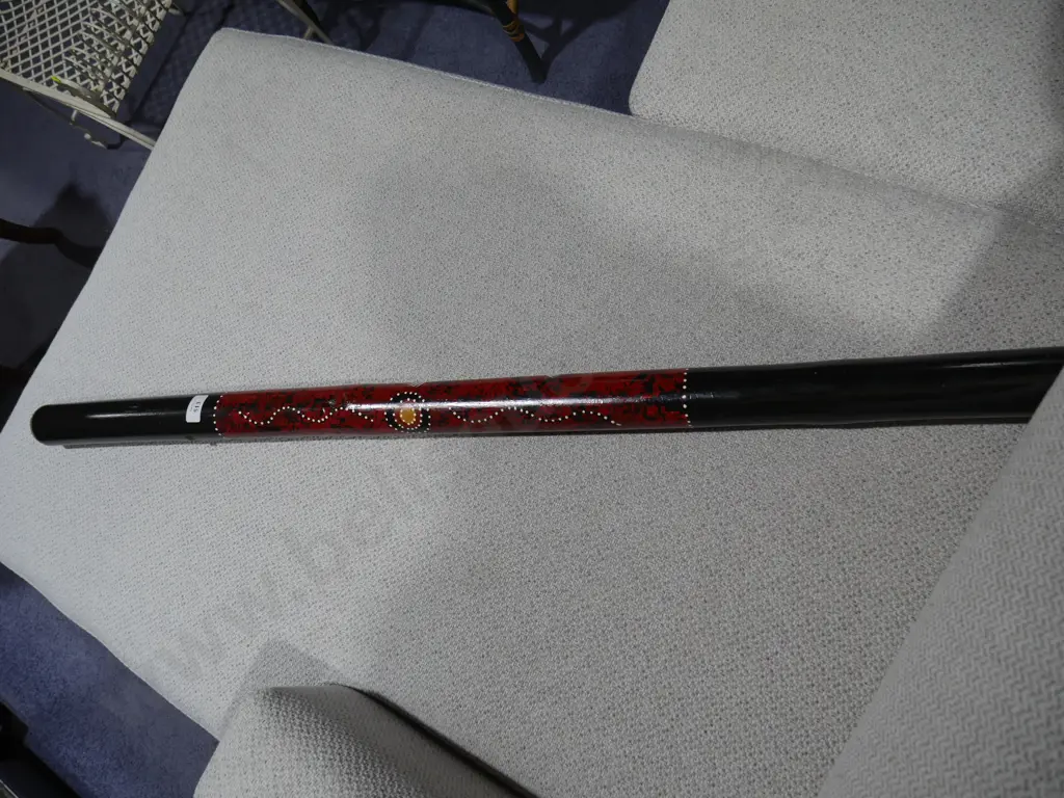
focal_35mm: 28
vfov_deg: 49.7
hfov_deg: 63.4
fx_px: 861
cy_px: 399
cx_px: 532
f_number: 4
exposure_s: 1/125
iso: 200
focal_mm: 14
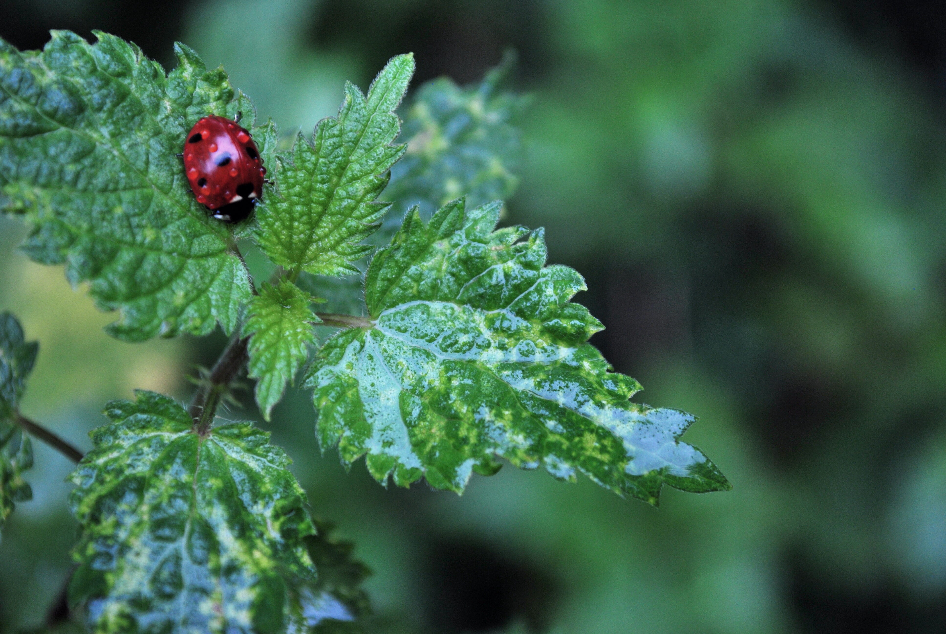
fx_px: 2171
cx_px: 473
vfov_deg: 16.6
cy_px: 317
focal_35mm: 82
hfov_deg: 24.6
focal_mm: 55
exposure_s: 1/60
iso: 320
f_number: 5.6
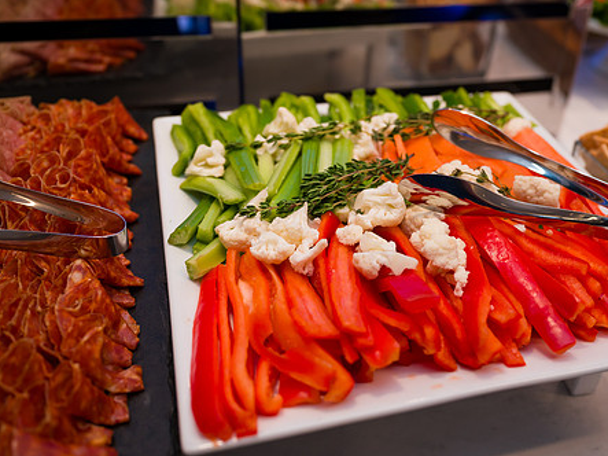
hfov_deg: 46.5
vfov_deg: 35.9
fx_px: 702
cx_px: 372
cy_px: 192
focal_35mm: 40
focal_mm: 29
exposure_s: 1/160
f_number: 3.2
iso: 400
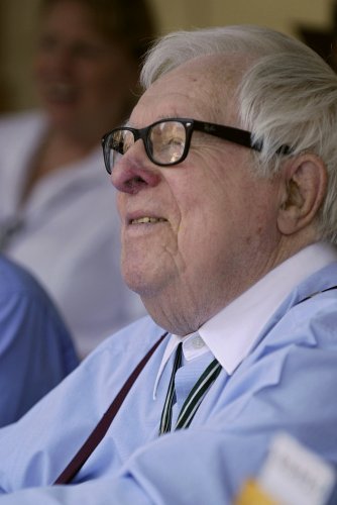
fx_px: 2839
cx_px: 168
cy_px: 252
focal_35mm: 202
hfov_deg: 6.8
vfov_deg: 10.2
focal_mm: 135
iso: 200
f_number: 2.8
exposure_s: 1/400
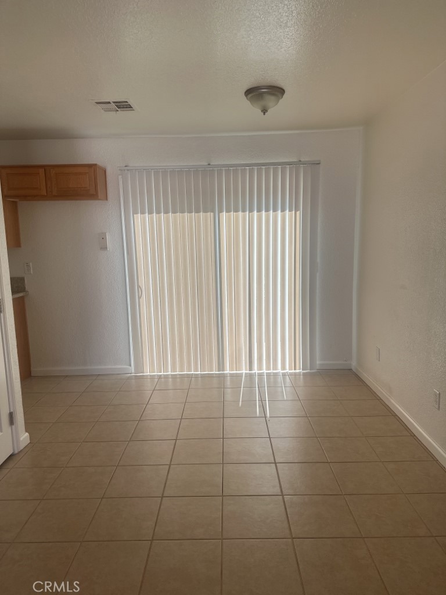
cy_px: 298
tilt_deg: -9.0
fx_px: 412
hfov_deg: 56.8
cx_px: 223
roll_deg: +0.6
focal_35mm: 24
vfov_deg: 71.6
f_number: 1.78
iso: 80
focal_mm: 6.86
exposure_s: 1/630
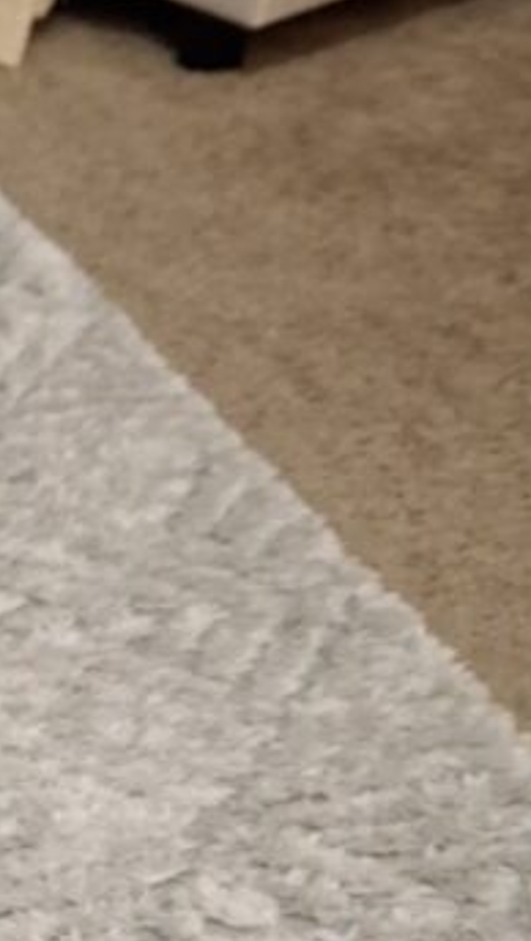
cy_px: 914
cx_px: -443
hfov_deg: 13.4
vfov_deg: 25.1
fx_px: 2024
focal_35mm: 81
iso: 500
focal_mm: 4.69
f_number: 1.8
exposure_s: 1/20
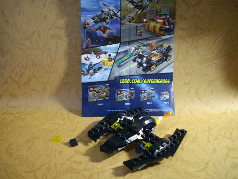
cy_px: 90
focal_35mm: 37
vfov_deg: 38.7
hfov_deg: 50.1
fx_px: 254
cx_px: 119
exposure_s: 1/15
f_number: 2.8
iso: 400
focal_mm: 6.2
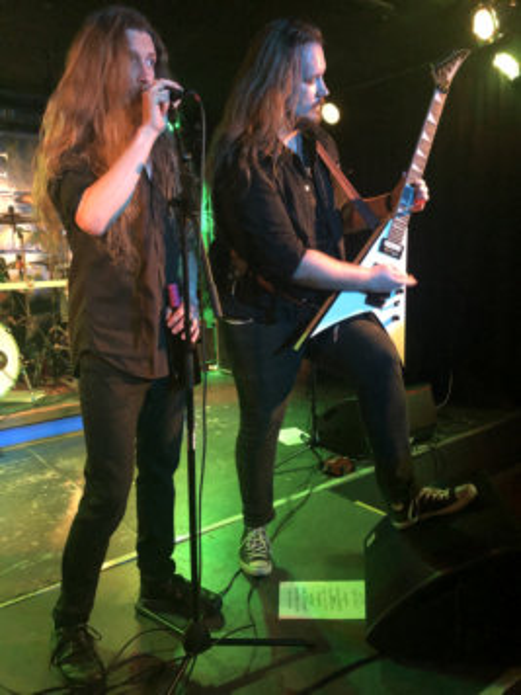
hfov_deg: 49.7
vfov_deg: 63.4
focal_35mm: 28
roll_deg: +1.8
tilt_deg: -10.2
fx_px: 562
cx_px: 260
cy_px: 348
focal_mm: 4
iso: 100
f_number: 1.8
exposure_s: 1/4
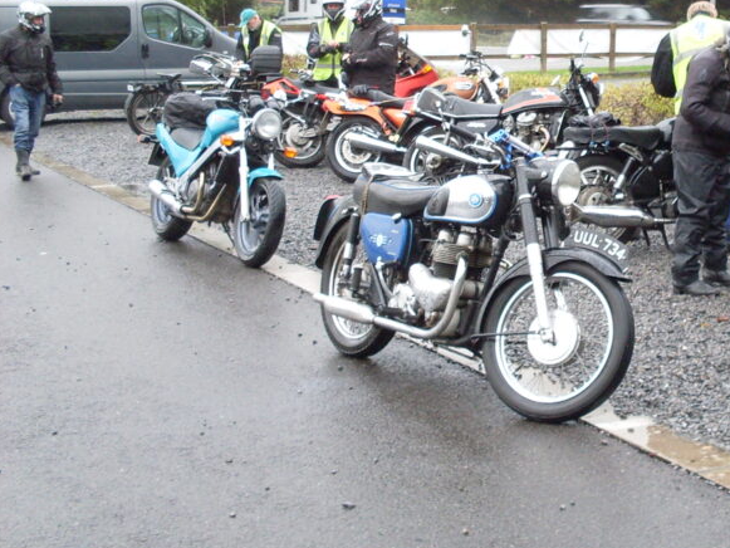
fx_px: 1413
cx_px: 640
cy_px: 175
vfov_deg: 21.8
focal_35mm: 67
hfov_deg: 28.0
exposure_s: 1/45
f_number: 2.8
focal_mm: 6.3
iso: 100
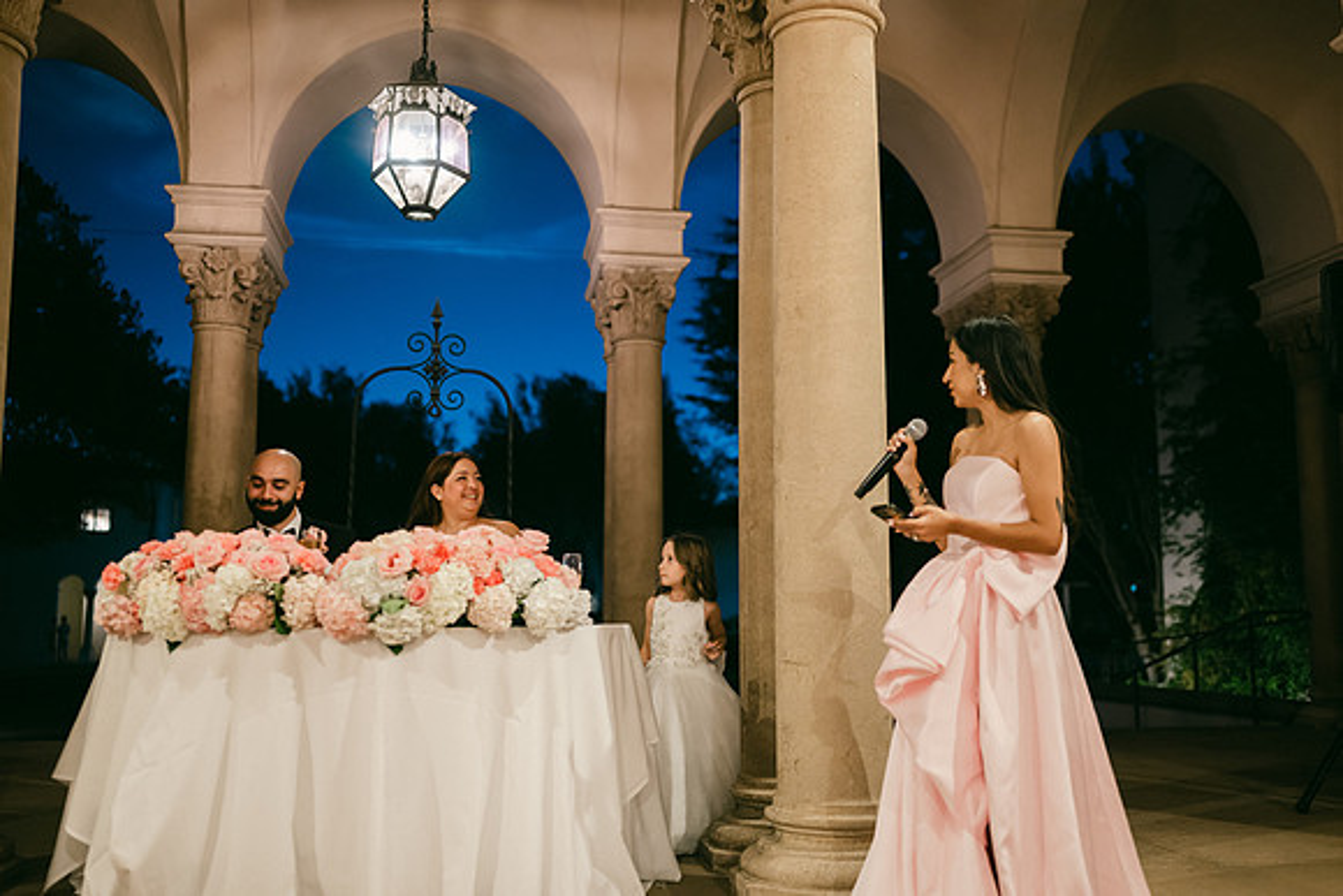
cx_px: 672
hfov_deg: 54.4
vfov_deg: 37.9
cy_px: 448
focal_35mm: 35
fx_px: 1306
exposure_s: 1/100
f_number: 1.4
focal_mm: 35
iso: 1000
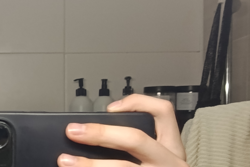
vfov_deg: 13.6
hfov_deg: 20.1
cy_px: 174
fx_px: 687
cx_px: 17
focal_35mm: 99
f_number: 1.7
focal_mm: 5.24
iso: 985
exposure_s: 1/100
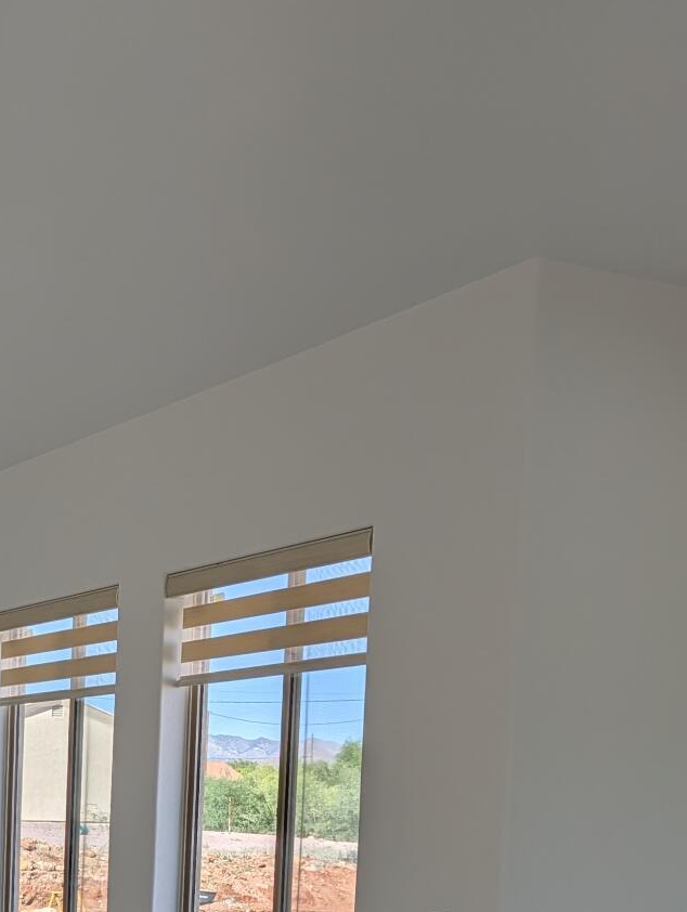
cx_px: -119
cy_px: 915
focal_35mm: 57
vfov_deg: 31.2
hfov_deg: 23.7
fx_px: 1505
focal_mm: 6.9
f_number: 1.68
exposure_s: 1/3030
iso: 25
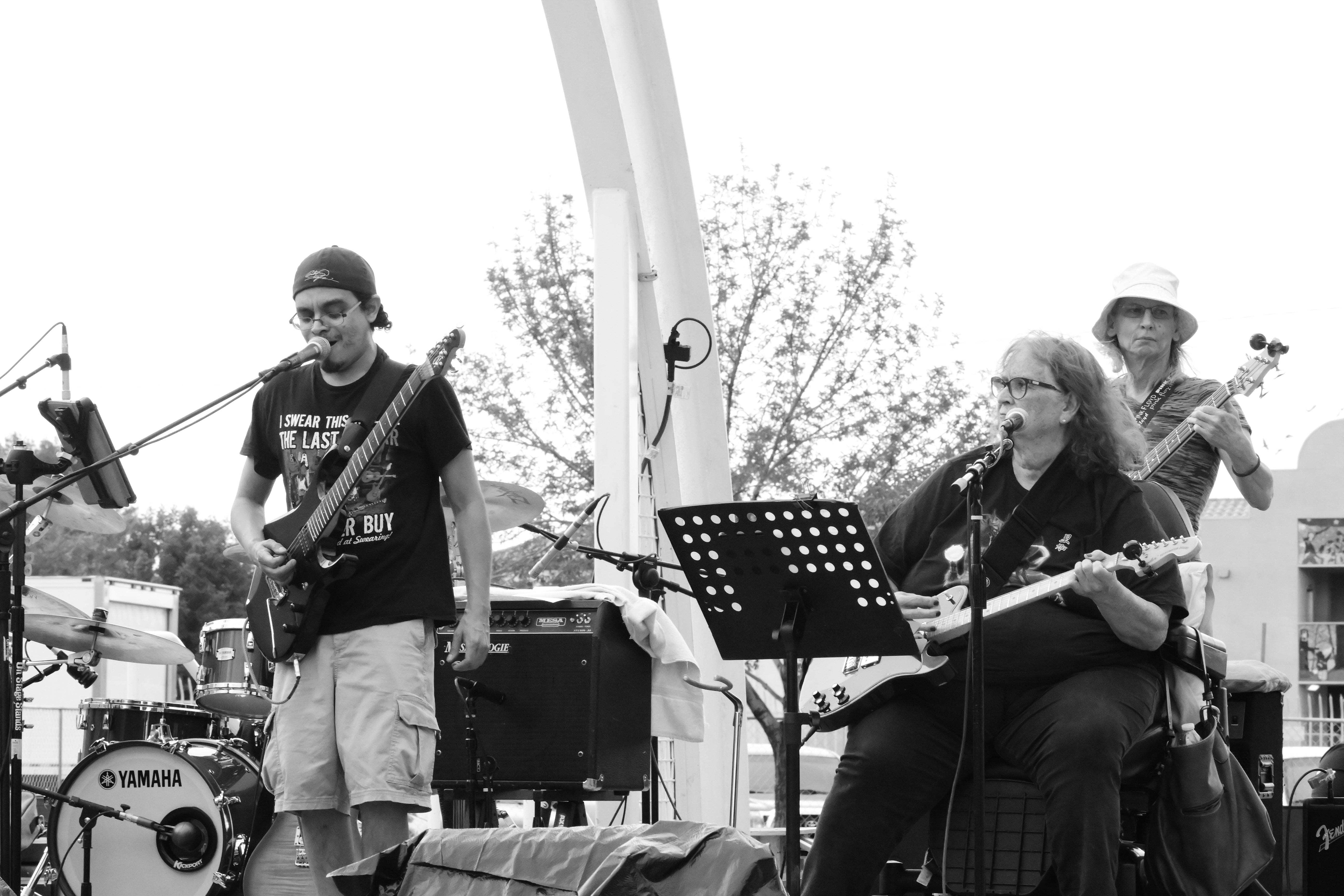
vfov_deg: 10.4
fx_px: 4928
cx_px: 672
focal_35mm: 132
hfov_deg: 15.5
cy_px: 448
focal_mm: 88
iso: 6400
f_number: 13
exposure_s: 1/320
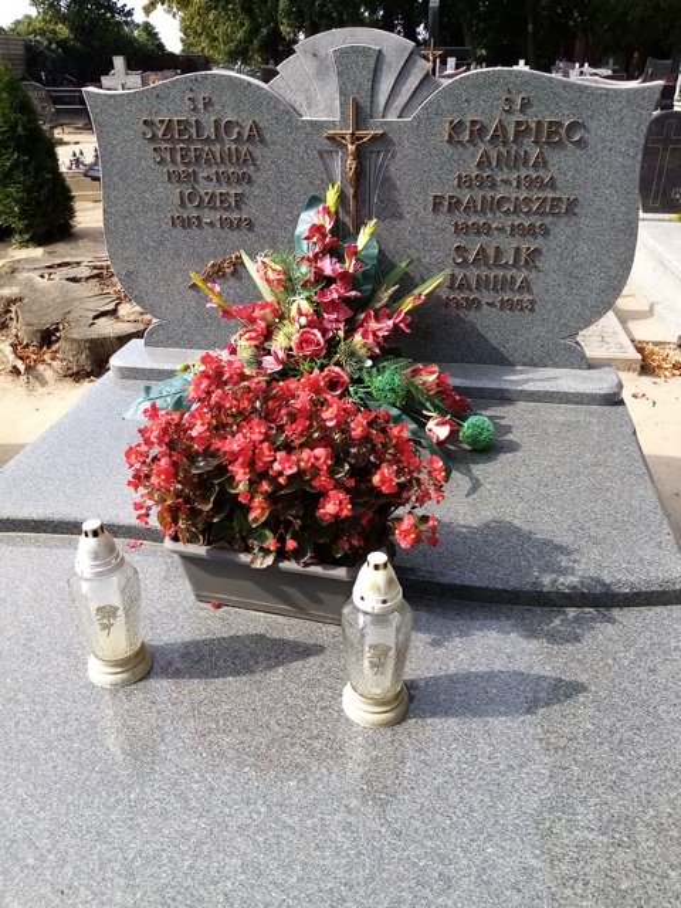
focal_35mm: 26
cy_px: 454
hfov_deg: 53.1
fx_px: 682
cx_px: 340
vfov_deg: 67.3
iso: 110
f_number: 1.8
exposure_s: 1/551
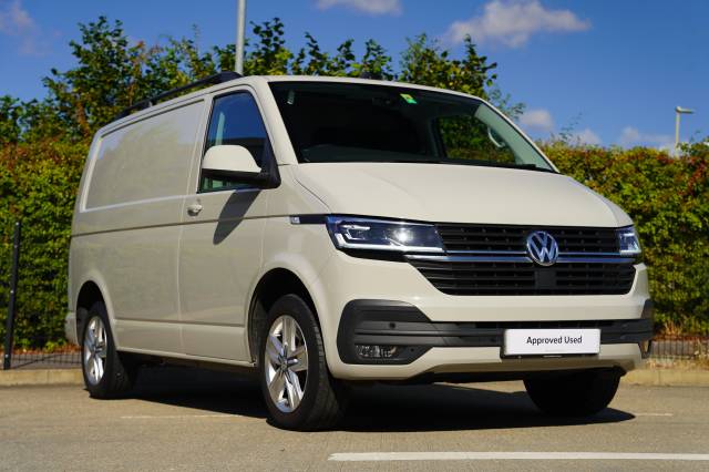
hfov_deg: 31.2
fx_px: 1270
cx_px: 354
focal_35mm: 64
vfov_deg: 21.1
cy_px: 236
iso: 100
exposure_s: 1/500
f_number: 5
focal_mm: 64.5
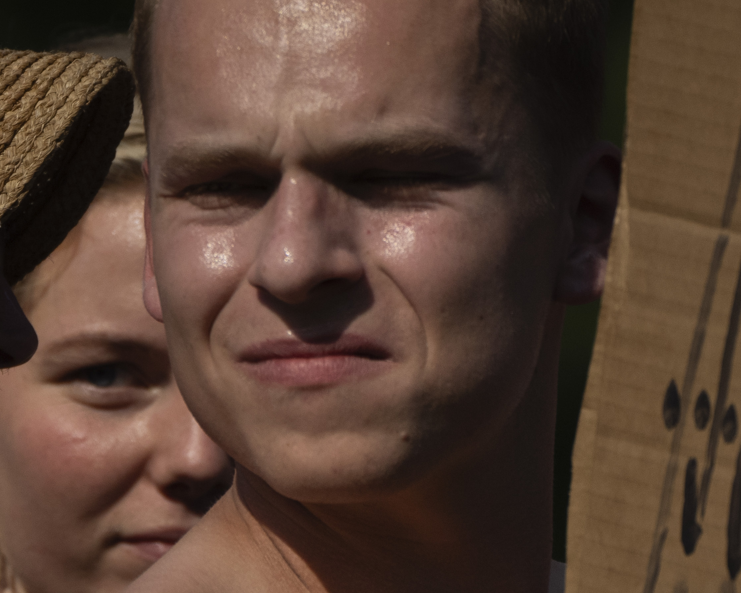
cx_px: 379
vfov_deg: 1.2
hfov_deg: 1.5
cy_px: 382
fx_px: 28488
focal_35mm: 1299
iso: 200
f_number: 5.6
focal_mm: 358
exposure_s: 1/3200
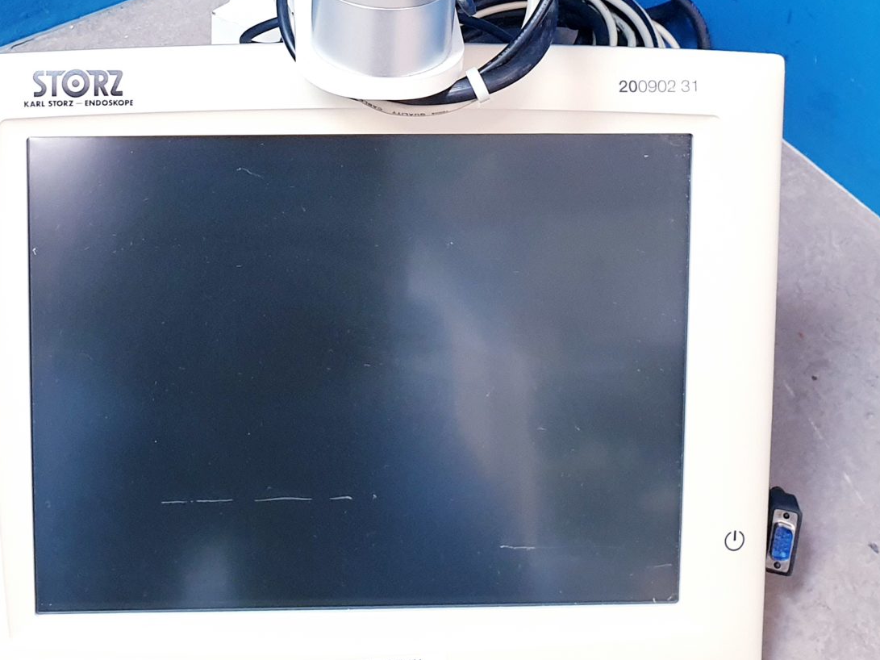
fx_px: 1551
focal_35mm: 61
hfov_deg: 31.4
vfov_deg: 23.1
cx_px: 297
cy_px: 6
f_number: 2.4
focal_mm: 4.3
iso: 320
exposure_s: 1/33
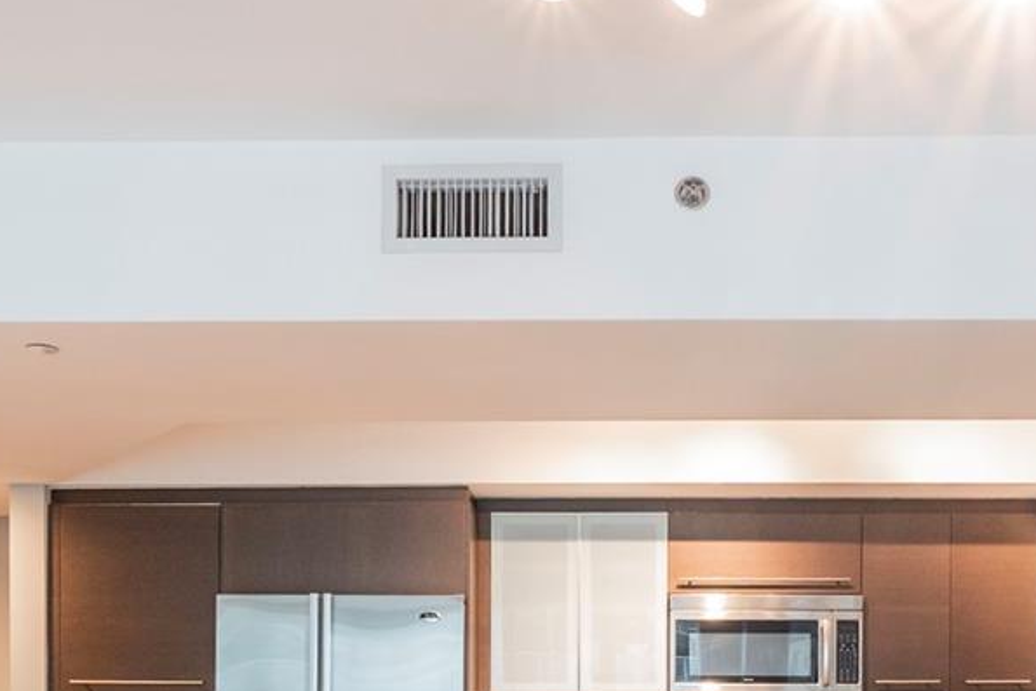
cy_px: 722
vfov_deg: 28.1
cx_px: 589
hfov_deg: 44.1
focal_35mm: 44
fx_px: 1276
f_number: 6.3
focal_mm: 11
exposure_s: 1/6
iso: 500
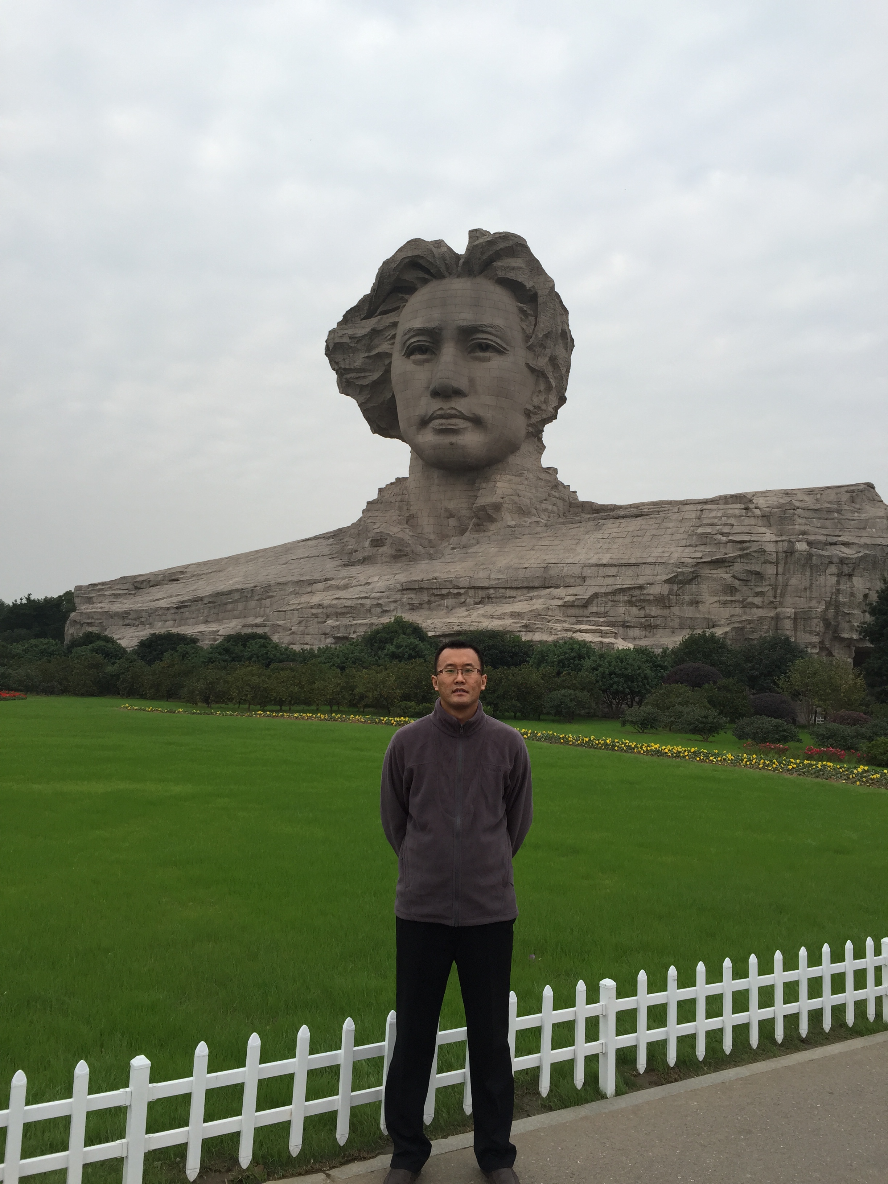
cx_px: 444
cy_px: 592
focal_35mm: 29
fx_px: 992
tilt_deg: +6.9
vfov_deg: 61.7
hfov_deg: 48.2
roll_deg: -2.1
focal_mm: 4.15
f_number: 2.2
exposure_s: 1/1130
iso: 32
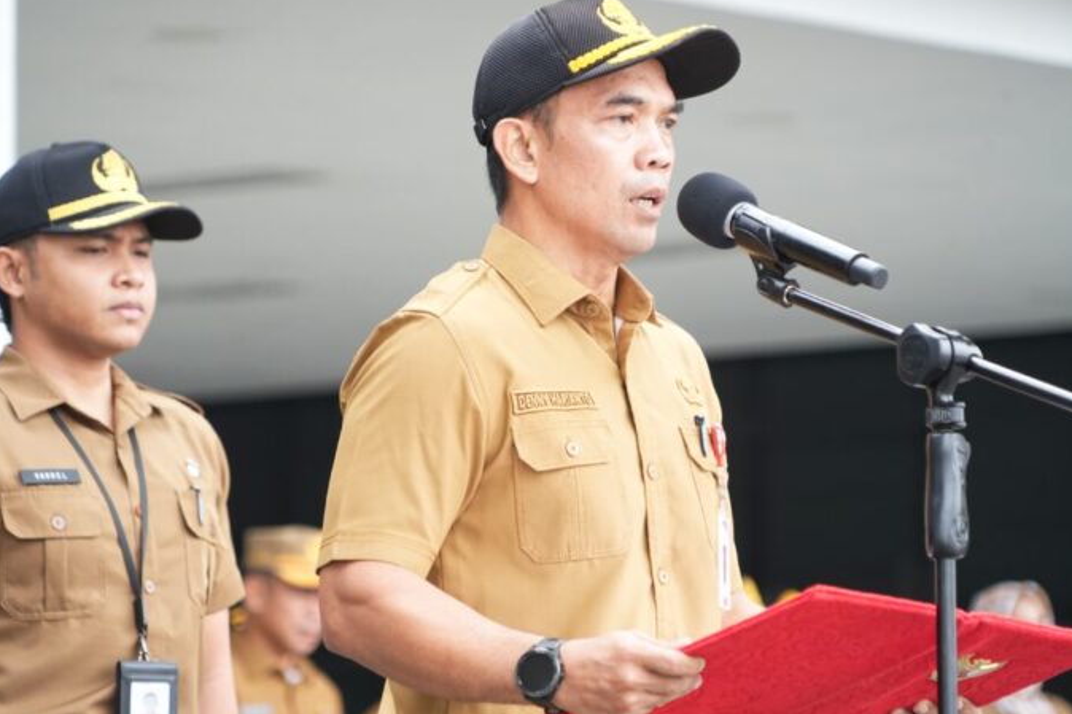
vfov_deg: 6.4
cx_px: 491
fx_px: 6430
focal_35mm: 216
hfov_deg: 9.5
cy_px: 361
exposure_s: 1/100
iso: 1000
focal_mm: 194
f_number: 6.3
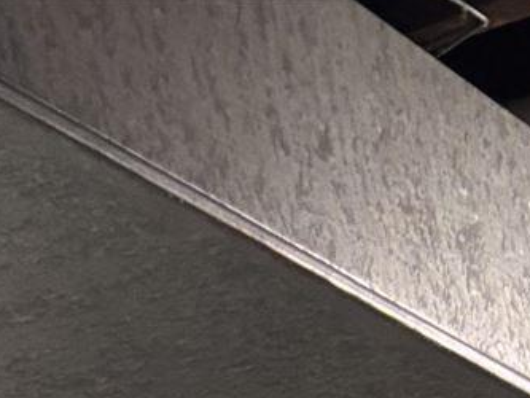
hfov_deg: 10.4
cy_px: 1829
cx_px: -364
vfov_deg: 6.1
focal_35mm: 180
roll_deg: +0.0
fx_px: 2757
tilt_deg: -8.3
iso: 160
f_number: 1.6
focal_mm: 5.96
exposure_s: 1/60
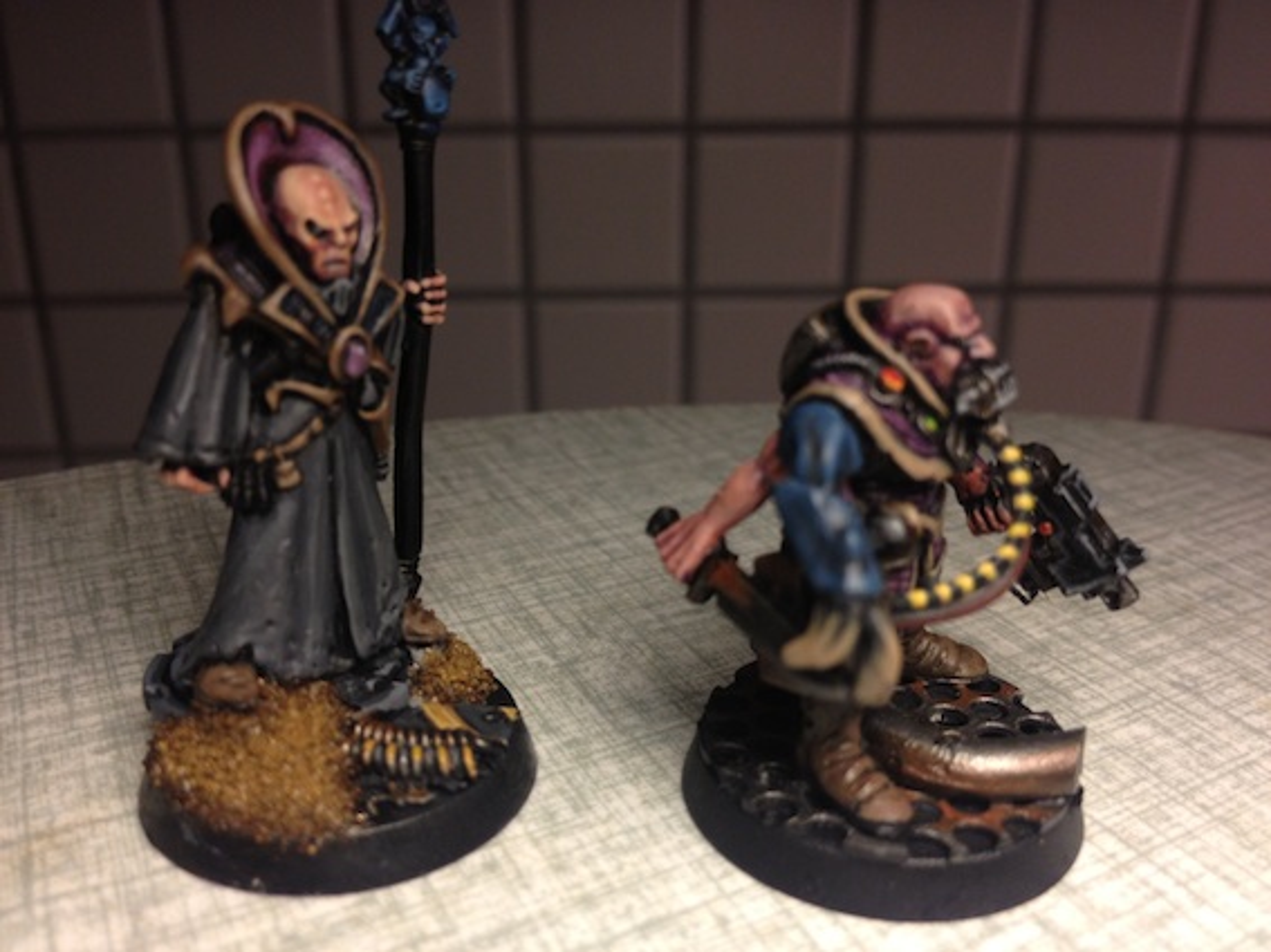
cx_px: 636
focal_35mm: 35
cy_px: 476
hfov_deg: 52.6
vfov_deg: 40.7
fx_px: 1285
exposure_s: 1/50
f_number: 2.4
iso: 64
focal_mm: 4.28
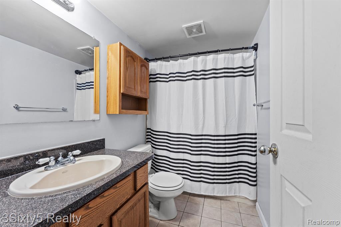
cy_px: 114
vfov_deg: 78.4
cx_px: 170
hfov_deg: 101.5
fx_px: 139
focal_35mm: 15
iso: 500
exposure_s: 1/3
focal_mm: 14.7
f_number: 8
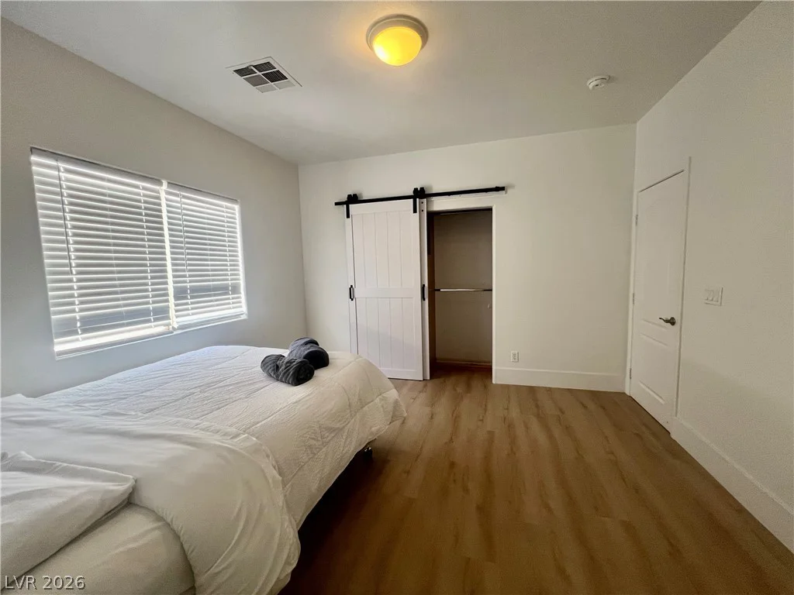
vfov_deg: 89.9
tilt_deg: -4.9
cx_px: 397
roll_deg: +1.9
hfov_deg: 106.2
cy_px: 298
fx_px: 298
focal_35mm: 13
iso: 160
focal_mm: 1.57
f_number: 1.8
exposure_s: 1/60
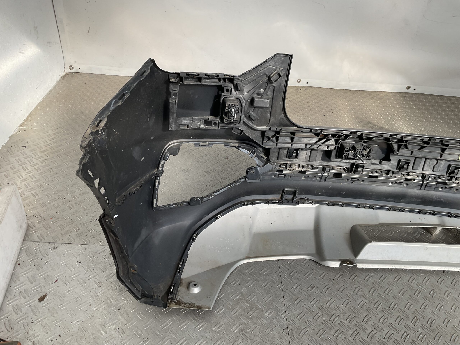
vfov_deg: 48.2
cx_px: 230
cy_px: 172
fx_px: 385
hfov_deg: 61.7
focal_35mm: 29
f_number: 1.8
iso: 16
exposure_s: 1/428
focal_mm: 3
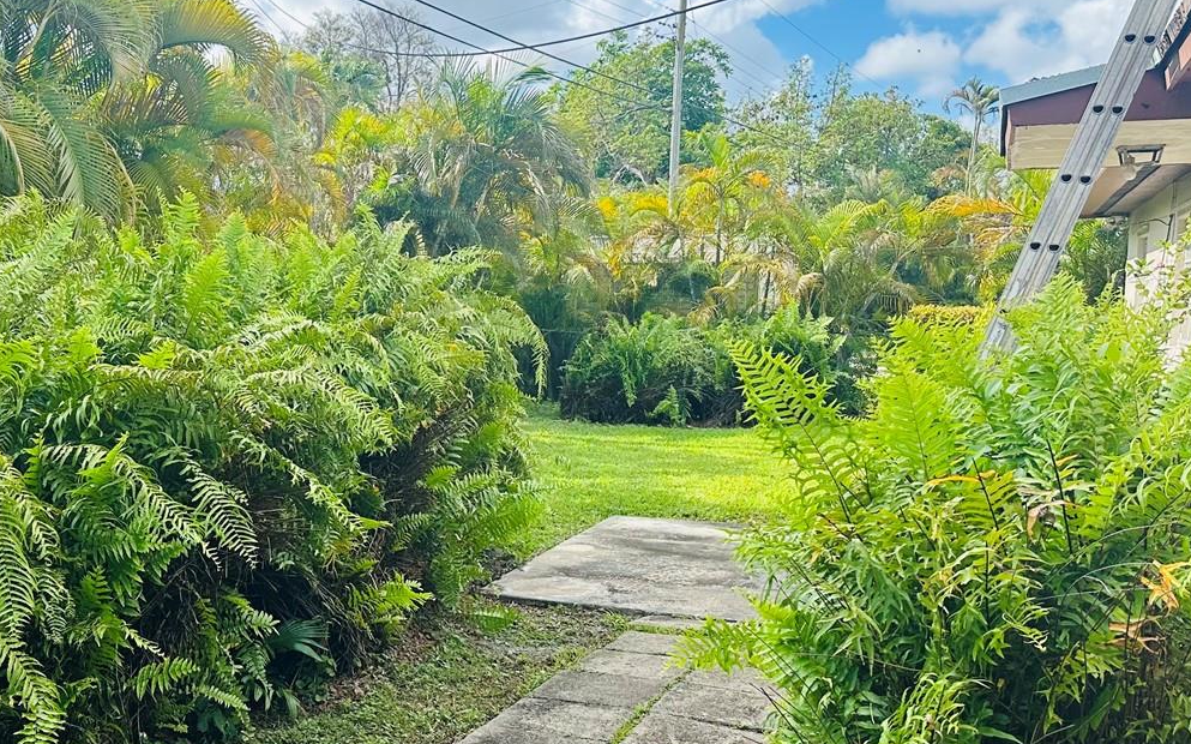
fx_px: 1330
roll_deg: -1.0
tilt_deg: -4.3
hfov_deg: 46.5
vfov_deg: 31.2
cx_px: 302
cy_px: 398
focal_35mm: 41
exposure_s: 1/1949
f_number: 1.78
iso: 80
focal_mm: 6.86
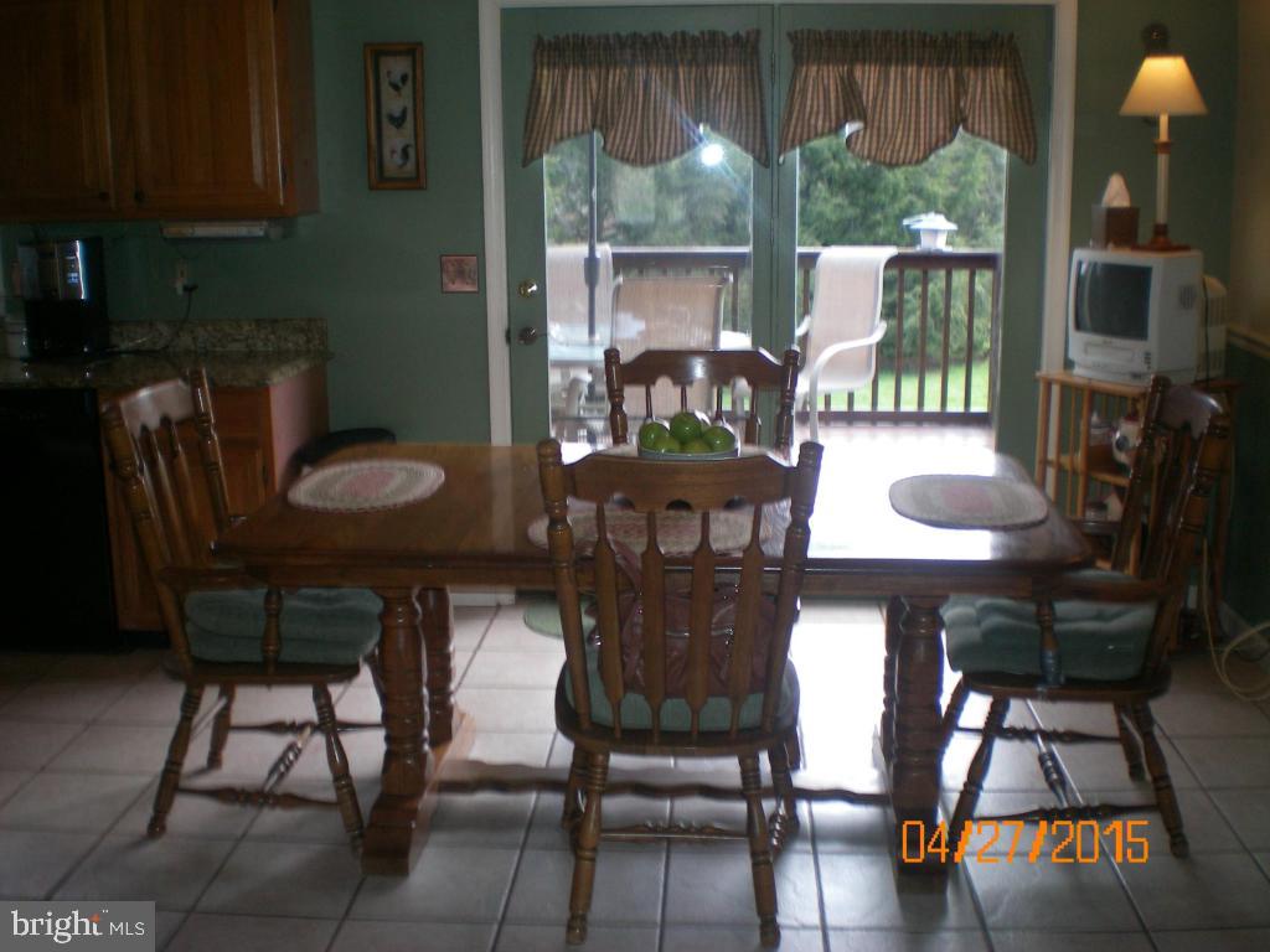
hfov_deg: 49.0
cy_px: 476
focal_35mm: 38
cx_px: 635
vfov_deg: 37.7
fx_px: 1394
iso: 64
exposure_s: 1/60
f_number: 3.1
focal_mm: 6.3
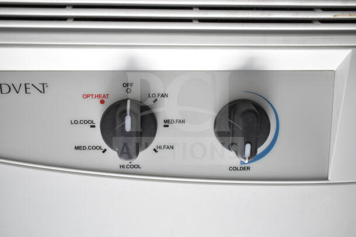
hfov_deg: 47.9
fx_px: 401
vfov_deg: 33.0
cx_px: 178
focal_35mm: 40
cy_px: 118
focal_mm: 27
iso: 1600
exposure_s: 1/60
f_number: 4
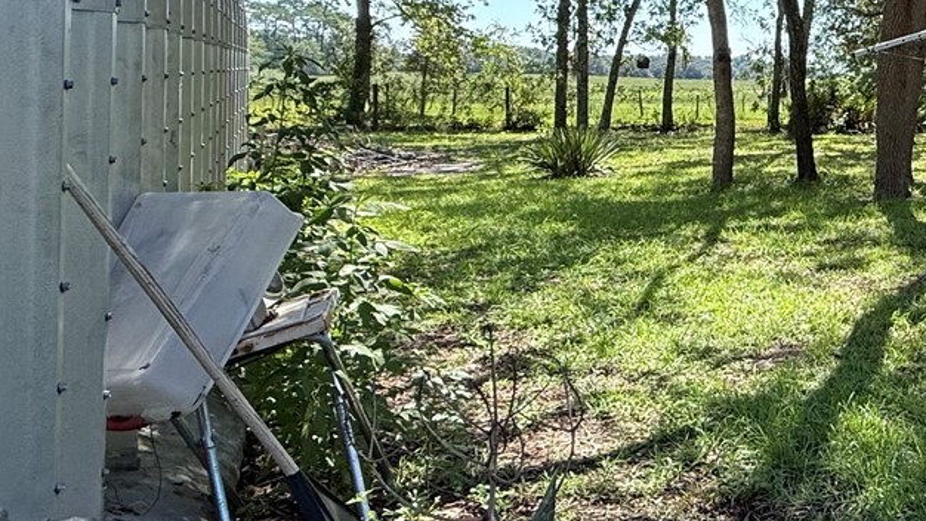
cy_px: 105
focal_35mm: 39
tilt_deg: -2.8
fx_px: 958
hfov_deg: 40.3
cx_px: 1049
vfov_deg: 29.7
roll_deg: -2.8
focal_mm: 2.22
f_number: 2.2
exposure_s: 1/479
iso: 64
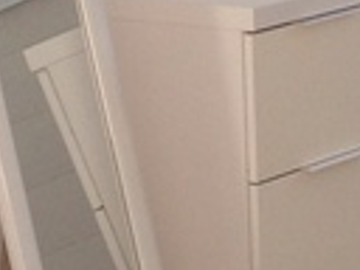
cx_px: 537
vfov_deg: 5.7
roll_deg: +0.9
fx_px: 2683
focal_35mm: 258
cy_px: -107
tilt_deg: -5.5
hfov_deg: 7.5
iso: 50
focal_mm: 4.12
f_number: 2.4
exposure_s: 1/141
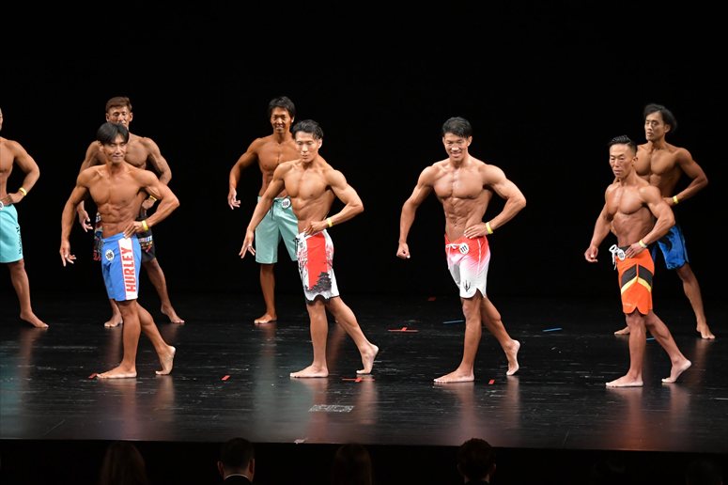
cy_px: 242
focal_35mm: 168
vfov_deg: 8.2
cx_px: 364
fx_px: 3396
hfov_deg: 12.2
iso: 3200
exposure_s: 1/400
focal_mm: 112
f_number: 5.6
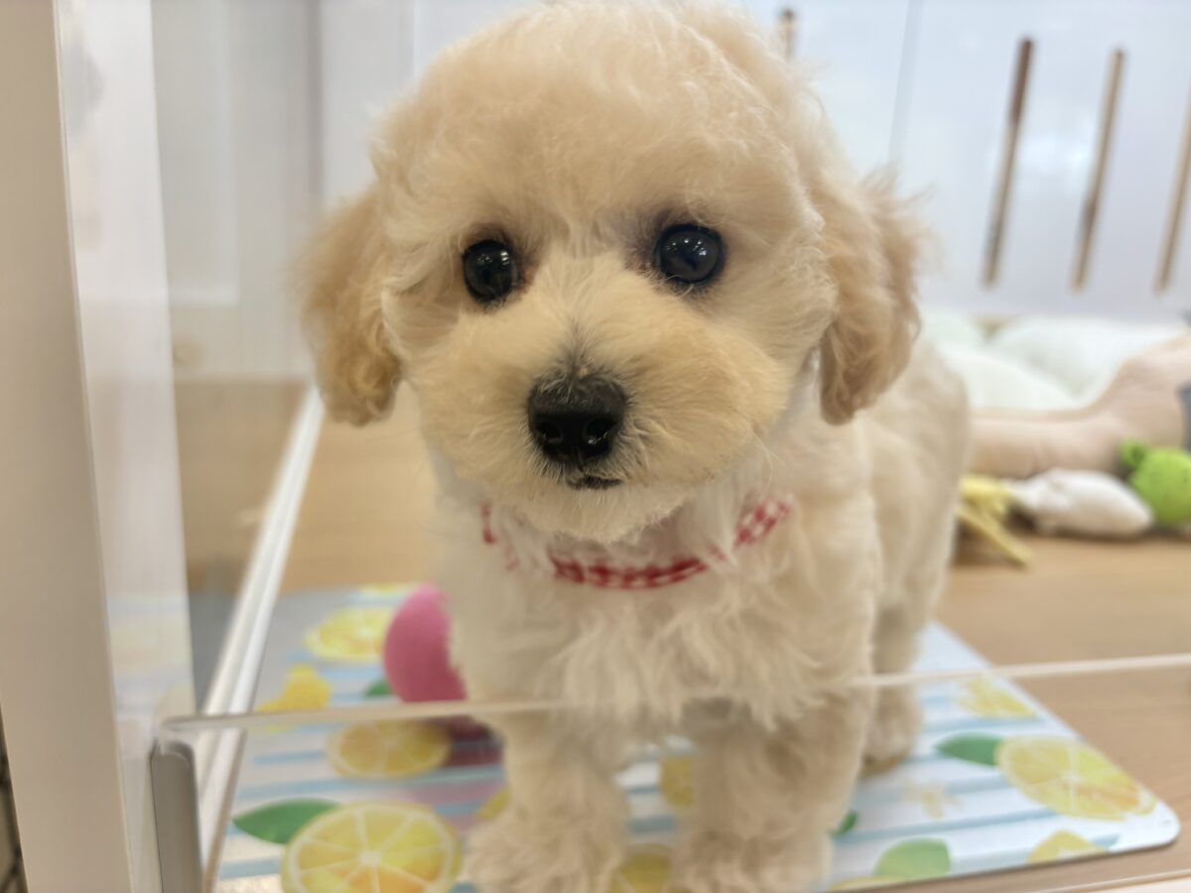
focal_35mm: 26
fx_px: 895
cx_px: 596
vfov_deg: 53.1
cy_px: 446
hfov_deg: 67.3
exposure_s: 1/100
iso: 64
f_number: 1.6
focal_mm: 5.96
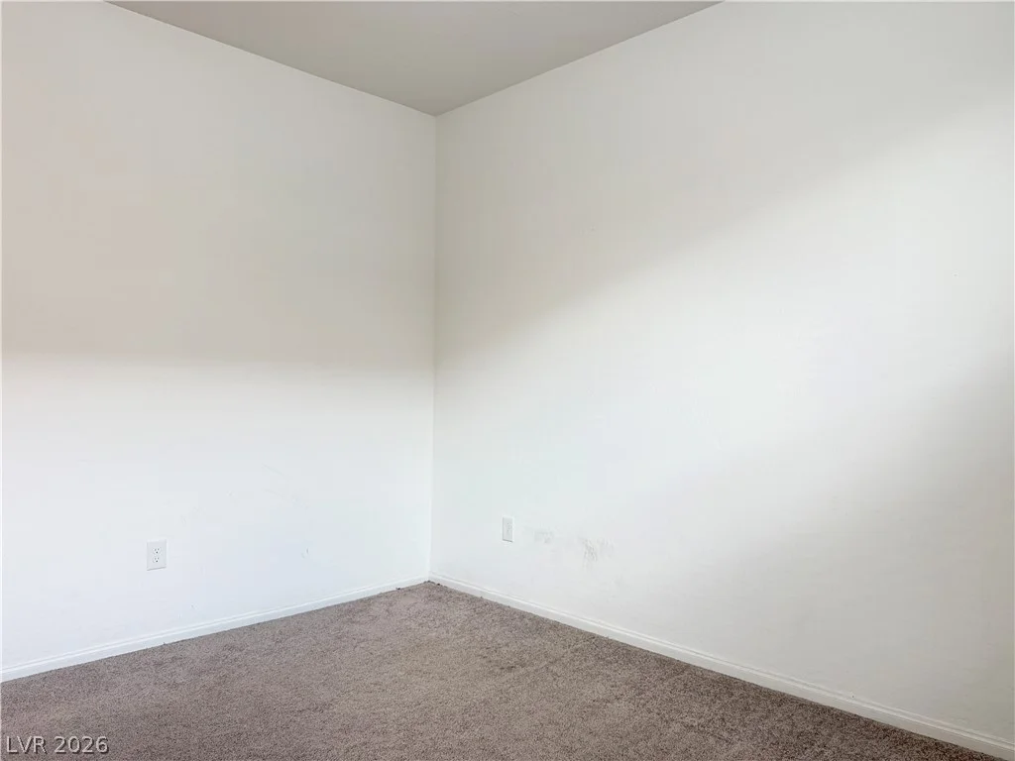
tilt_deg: +1.0
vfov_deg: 56.8
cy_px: 380
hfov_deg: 71.6
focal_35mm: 24
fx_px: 704
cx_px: 508
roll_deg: -0.9
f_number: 1.78
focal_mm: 6.76
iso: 250
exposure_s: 1/60
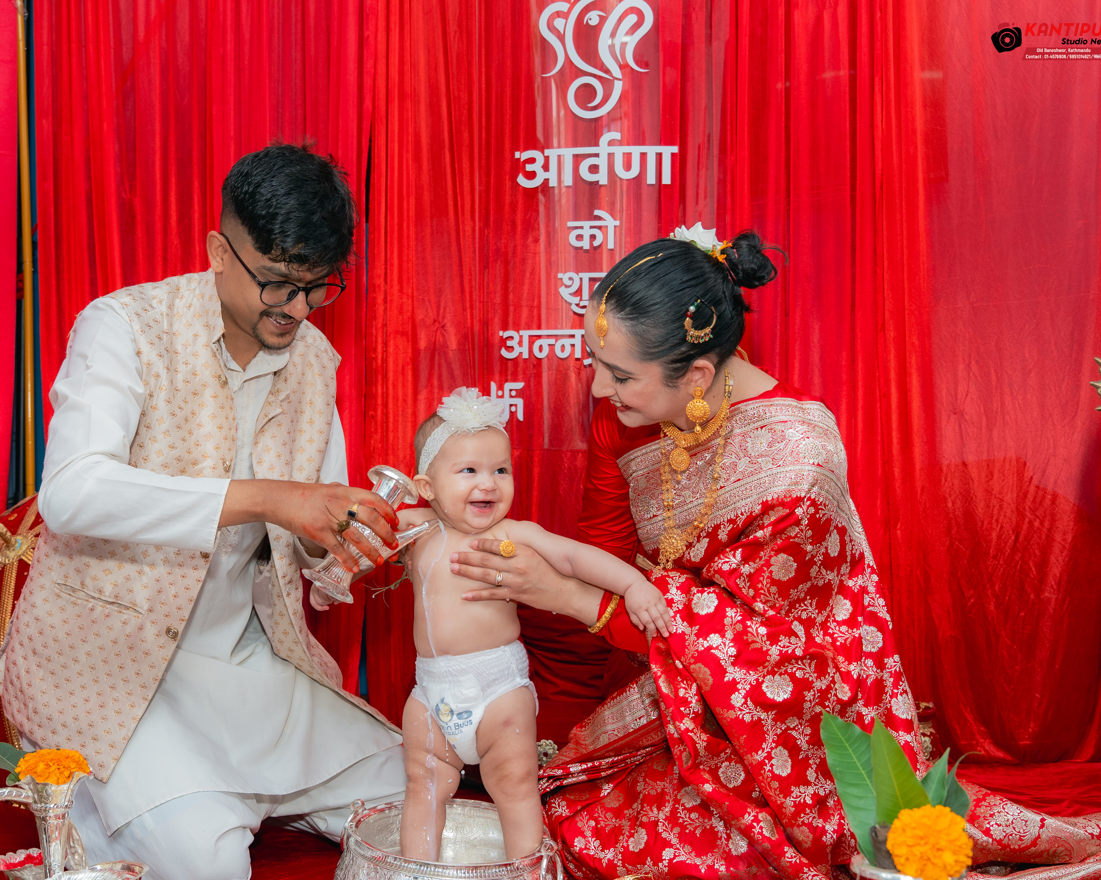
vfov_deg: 34.1
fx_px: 1434
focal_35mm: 44
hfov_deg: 41.9
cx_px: 479
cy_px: 440
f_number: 4
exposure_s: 1/200
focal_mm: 26.6
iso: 320
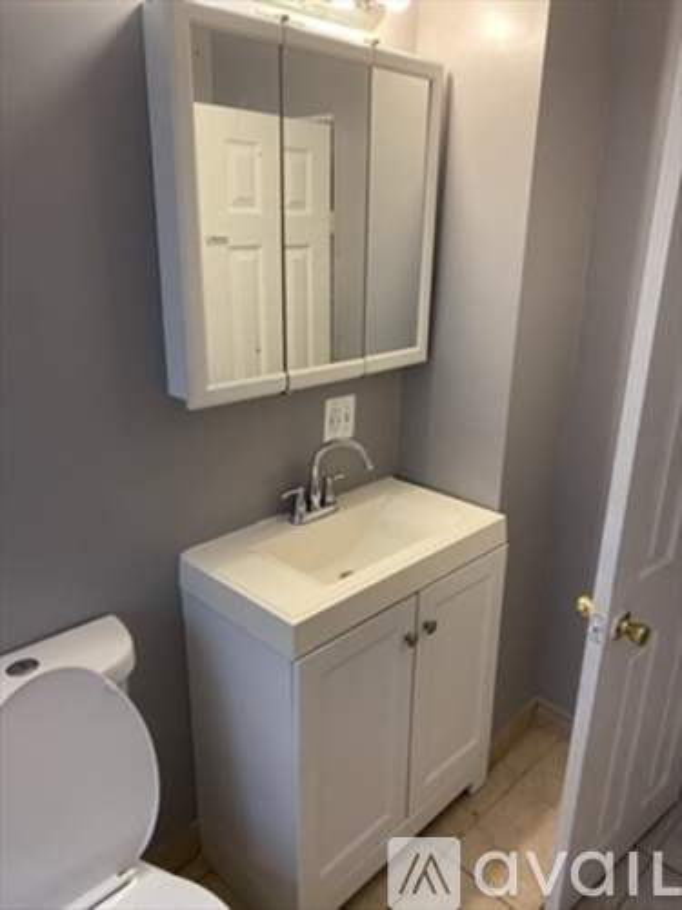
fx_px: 683
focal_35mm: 26
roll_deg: -1.7
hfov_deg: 53.1
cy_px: 455
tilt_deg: -17.8
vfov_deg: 67.3
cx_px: 341
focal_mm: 4.25
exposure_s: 1/60
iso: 100
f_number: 1.8
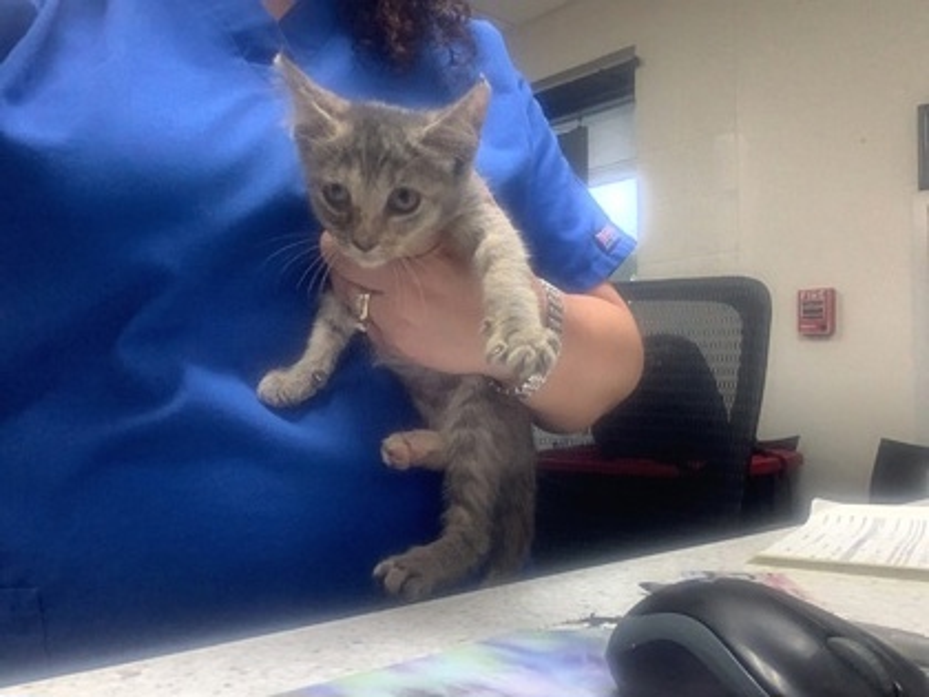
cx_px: 464
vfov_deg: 45.4
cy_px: 348
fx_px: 832
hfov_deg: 58.4
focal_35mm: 31
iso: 250
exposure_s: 1/60
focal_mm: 2.15
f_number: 2.4
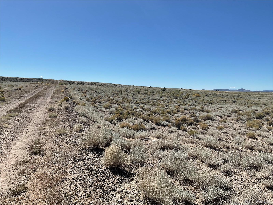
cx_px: 136
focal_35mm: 29
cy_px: 102
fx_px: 229
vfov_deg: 48.2
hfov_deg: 61.7
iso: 16
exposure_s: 1/2801
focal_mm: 3
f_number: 1.8
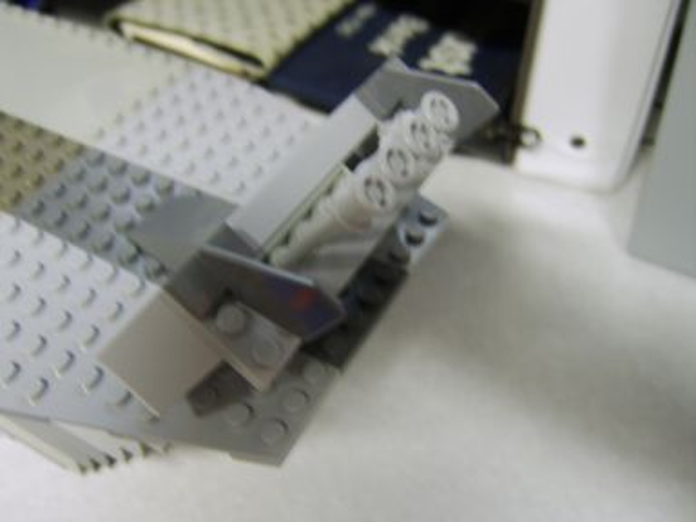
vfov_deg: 45.4
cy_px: 261
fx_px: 623
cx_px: 348
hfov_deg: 58.4
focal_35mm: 31
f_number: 2.7
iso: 71
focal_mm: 8.13
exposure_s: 1/4
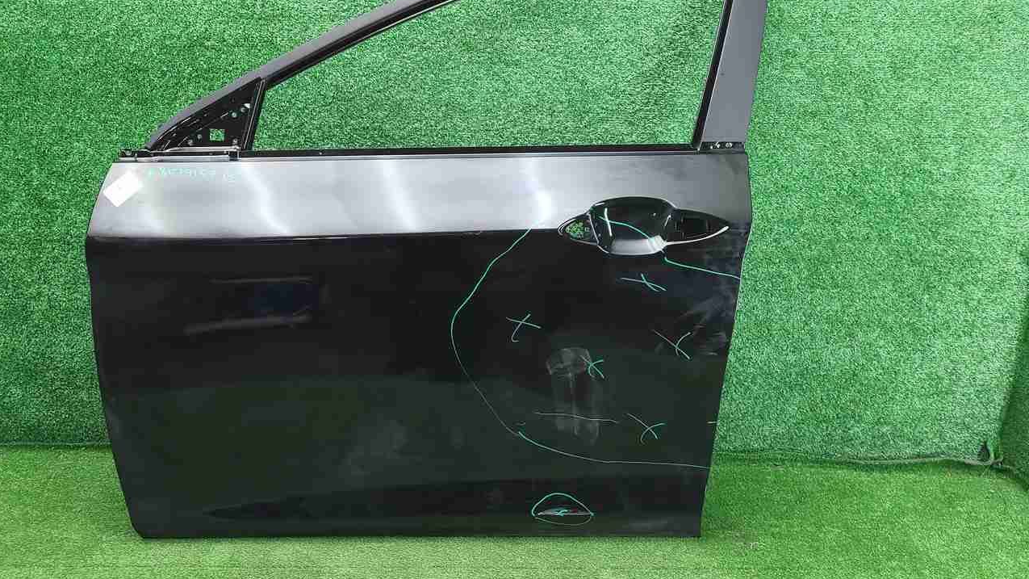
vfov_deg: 36.6
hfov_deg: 60.9
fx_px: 873
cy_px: 255
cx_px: 461
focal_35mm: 32
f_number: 1.8
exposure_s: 1/50
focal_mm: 5.4
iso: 225
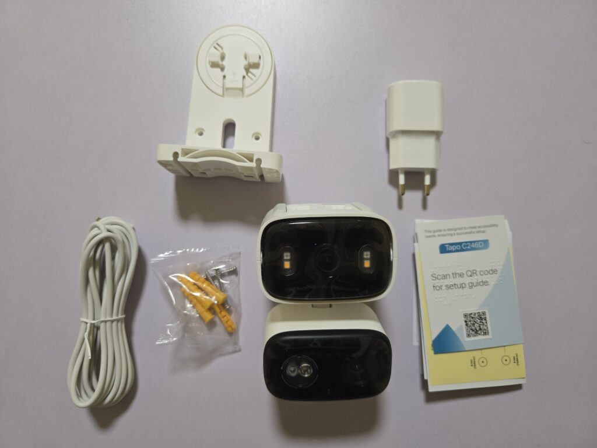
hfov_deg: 73.9
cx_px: 298
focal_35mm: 23
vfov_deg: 58.9
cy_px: 224
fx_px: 397
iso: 320
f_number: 1.8
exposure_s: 1/100
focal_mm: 5.4
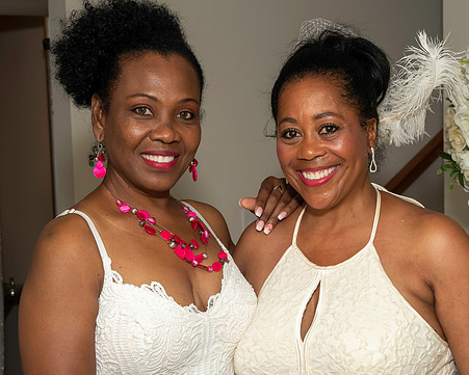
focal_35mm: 85
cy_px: 225
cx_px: 255
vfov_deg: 18.1
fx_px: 1180
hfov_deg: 22.5
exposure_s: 1/250
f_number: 5.6
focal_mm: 32
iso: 400
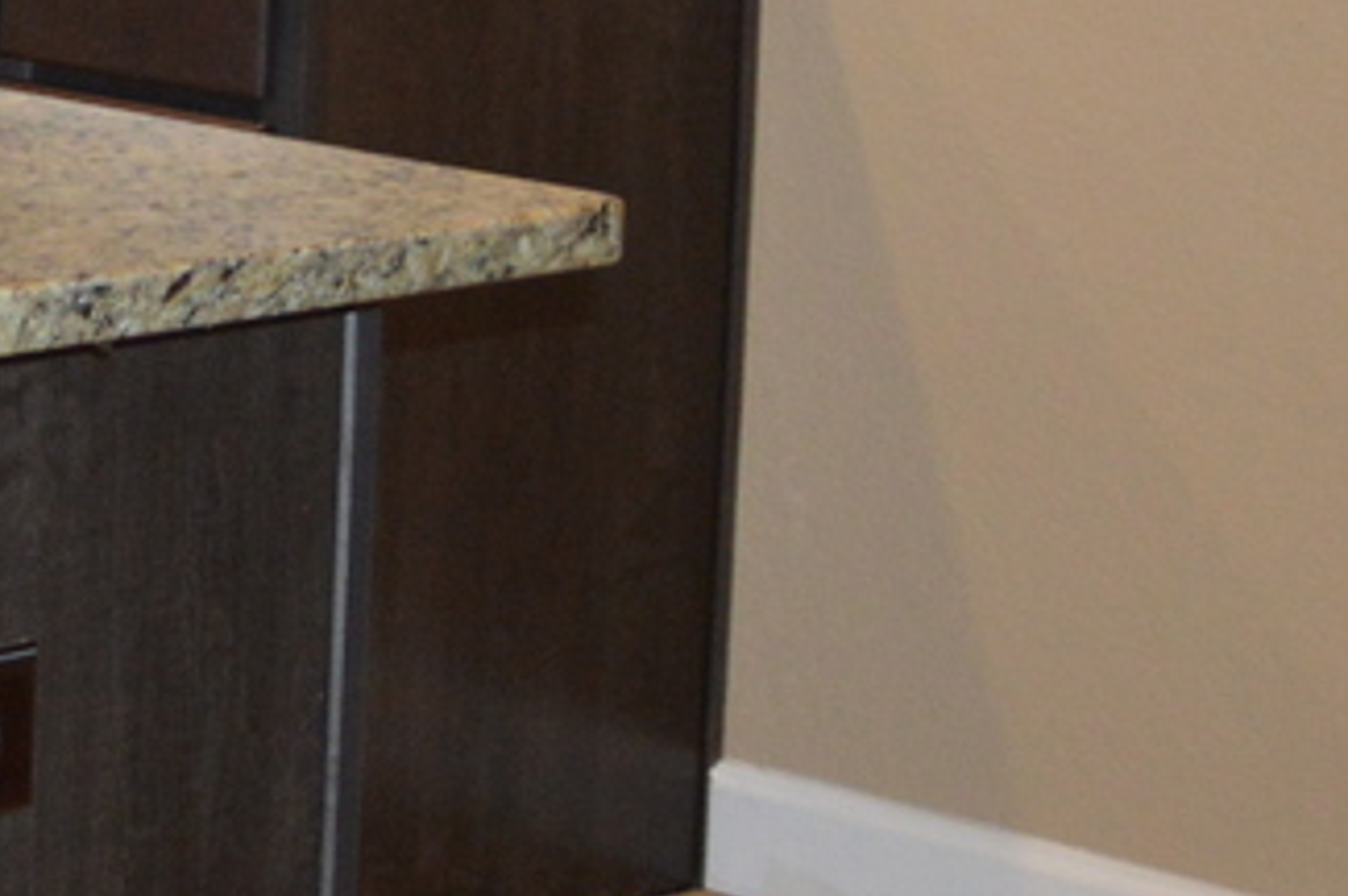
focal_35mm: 135
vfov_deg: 9.7
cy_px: -664
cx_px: -1439
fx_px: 5050
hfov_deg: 13.0
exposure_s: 1/60
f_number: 3.5
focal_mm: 18
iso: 1000
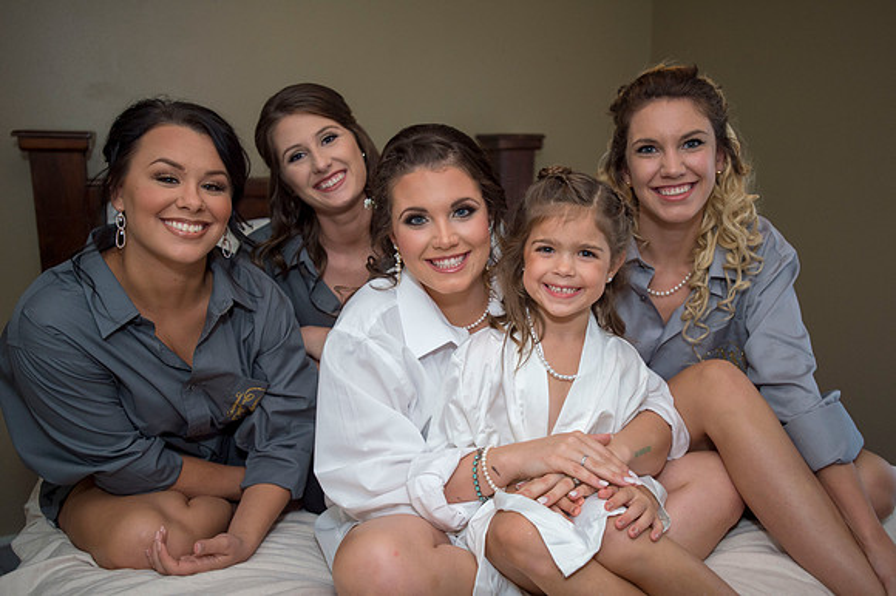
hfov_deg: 58.7
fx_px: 796
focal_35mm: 32
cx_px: 448
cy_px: 298
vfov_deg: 41.1
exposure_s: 1/640
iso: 1250
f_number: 2.8
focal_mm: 32
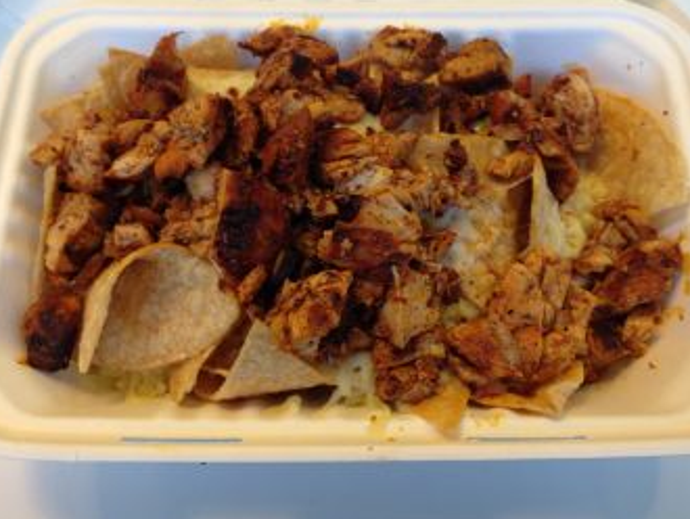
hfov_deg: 46.8
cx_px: 343
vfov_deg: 35.9
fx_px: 798
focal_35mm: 40
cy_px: 222
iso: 50
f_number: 2.4
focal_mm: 4.13
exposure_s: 1/20
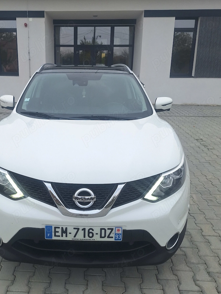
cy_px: 136
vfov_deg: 58.3
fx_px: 264
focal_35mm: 31
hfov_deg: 44.9
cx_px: 78
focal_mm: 5.54
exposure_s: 1/337
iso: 40
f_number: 1.8
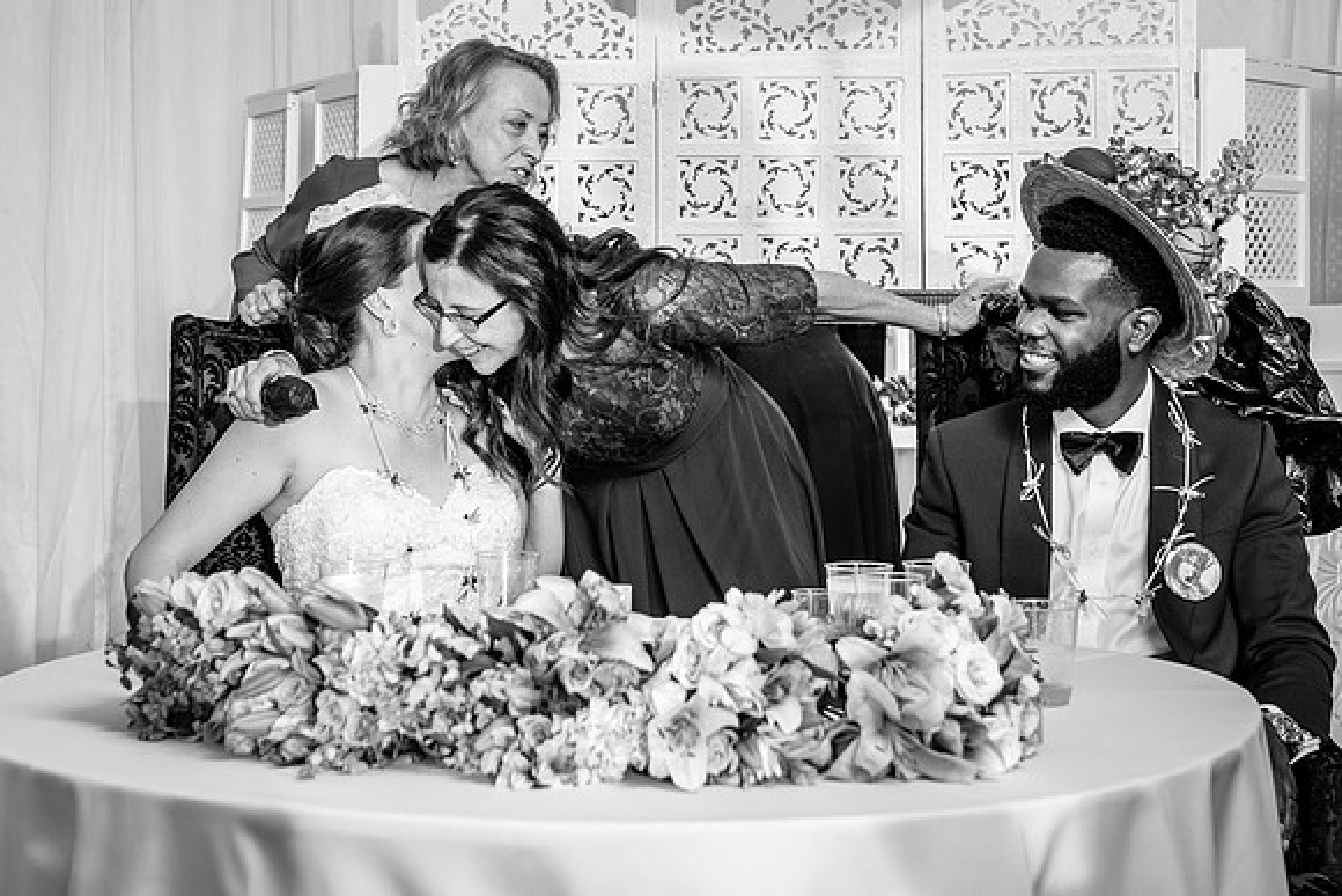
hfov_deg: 30.6
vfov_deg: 20.6
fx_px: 2450
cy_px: 284
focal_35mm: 66
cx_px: 688
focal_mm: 48
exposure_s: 1/200
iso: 1600
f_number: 5.6
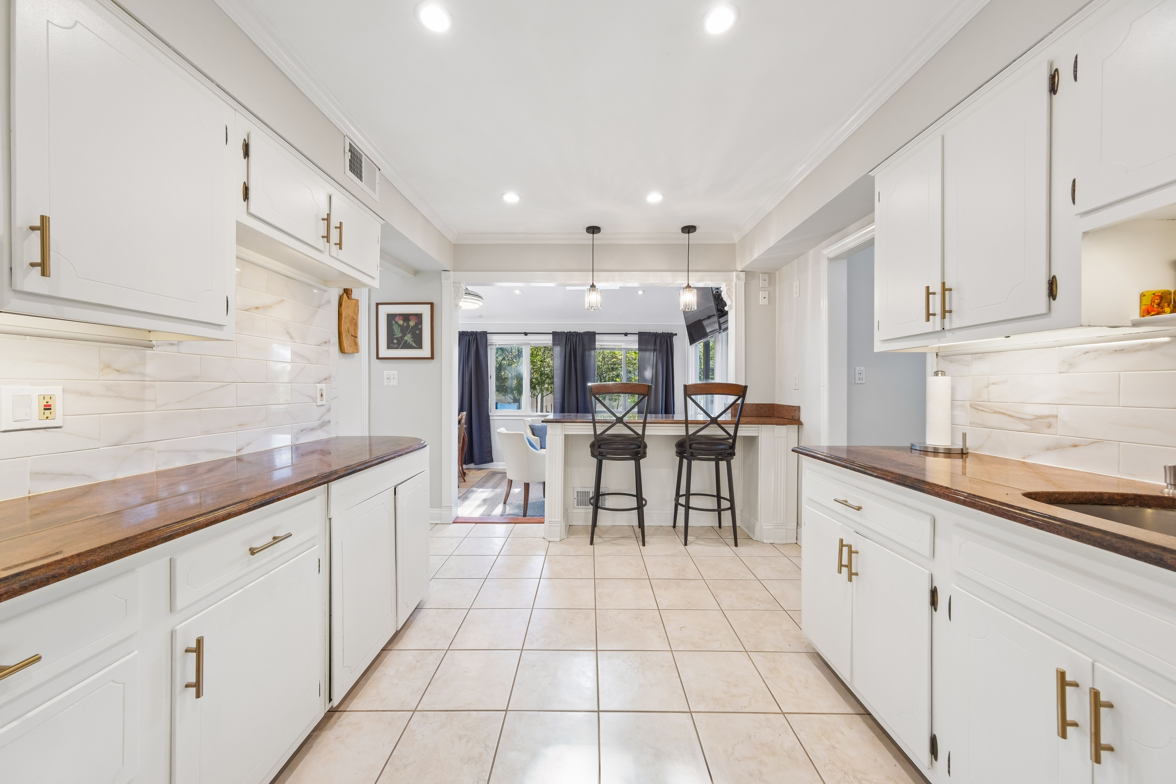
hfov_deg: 112.6
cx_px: 588
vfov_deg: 90.0
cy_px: 392
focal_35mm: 12
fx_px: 392
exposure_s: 1/13
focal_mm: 8
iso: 250
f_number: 8
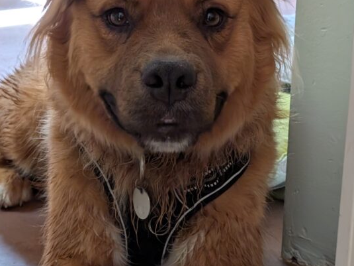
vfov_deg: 15.6
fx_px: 961
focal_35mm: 94
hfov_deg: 20.8
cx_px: 211
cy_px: 216
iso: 215
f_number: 1.68
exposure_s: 1/127
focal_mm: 6.9
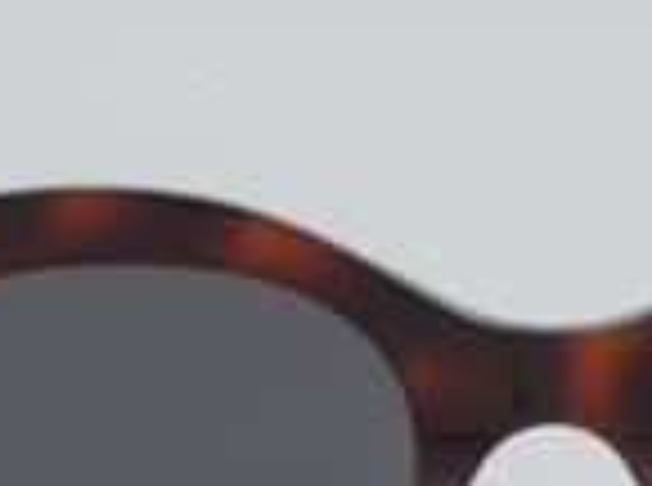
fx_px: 4121
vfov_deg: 6.7
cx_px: 549
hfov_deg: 9.0
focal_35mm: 219
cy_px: 410
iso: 100
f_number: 32
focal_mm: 55
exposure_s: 1/4
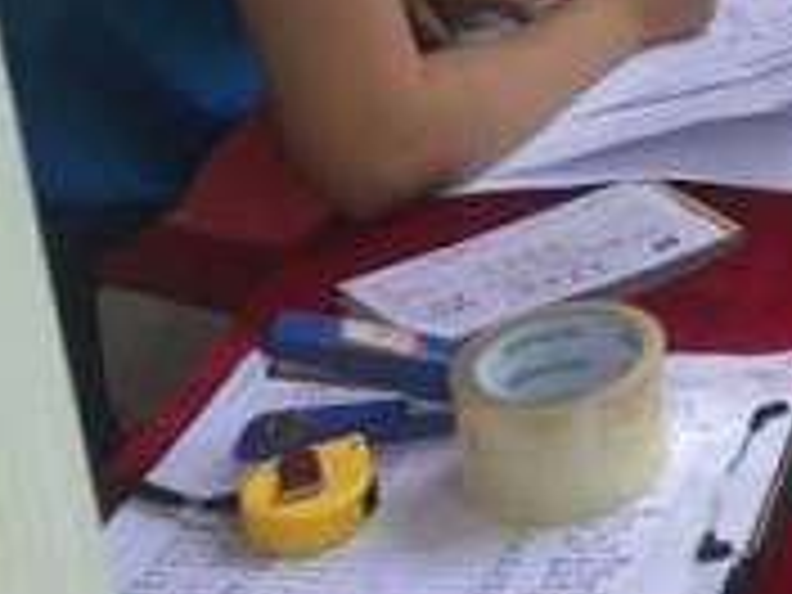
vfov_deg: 13.9
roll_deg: +0.0
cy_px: -338
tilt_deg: -15.9
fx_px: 2265
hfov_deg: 17.3
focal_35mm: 99
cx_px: 1274
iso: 32
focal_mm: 4.15
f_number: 2.2
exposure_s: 1/289
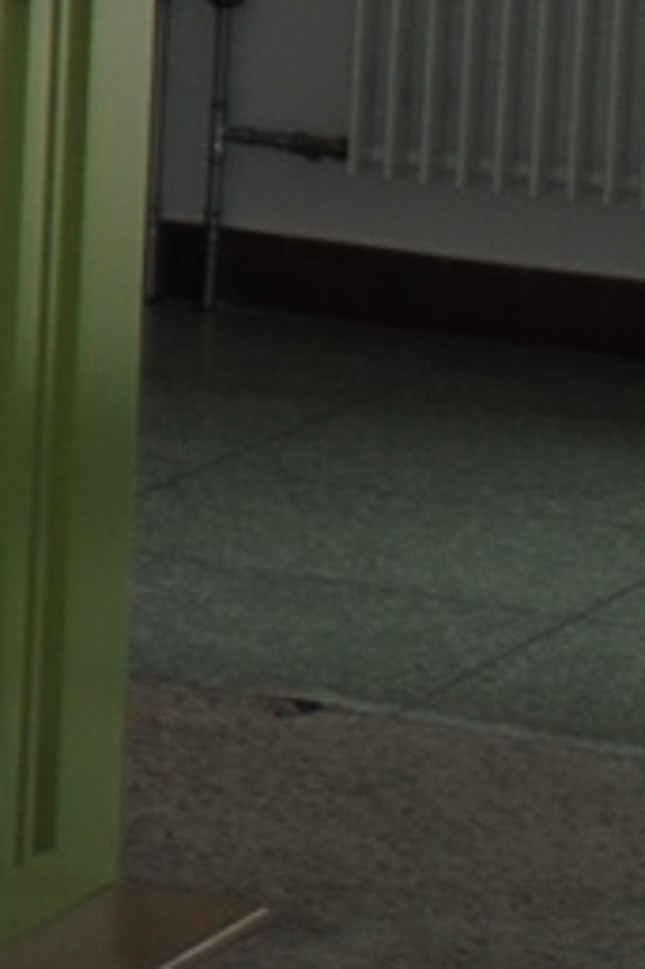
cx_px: -2225
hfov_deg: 4.5
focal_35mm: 272
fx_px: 7319
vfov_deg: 7.4
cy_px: -641
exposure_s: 1/125
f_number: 4
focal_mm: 24
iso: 110
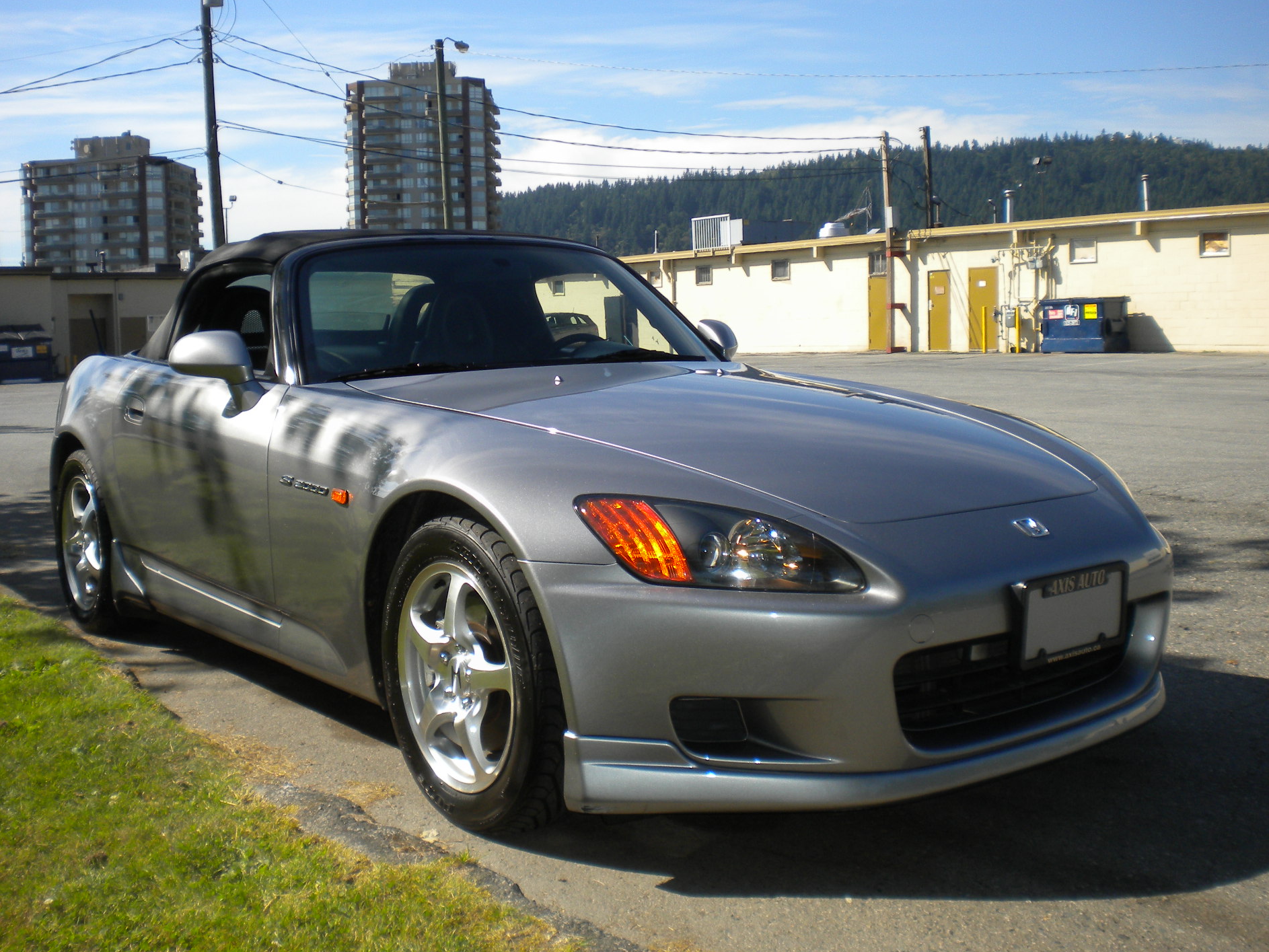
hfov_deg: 49.0
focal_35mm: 38
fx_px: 1393
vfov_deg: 37.7
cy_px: 464
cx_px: 613
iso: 80
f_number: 4.6
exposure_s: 1/613
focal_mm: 6.3
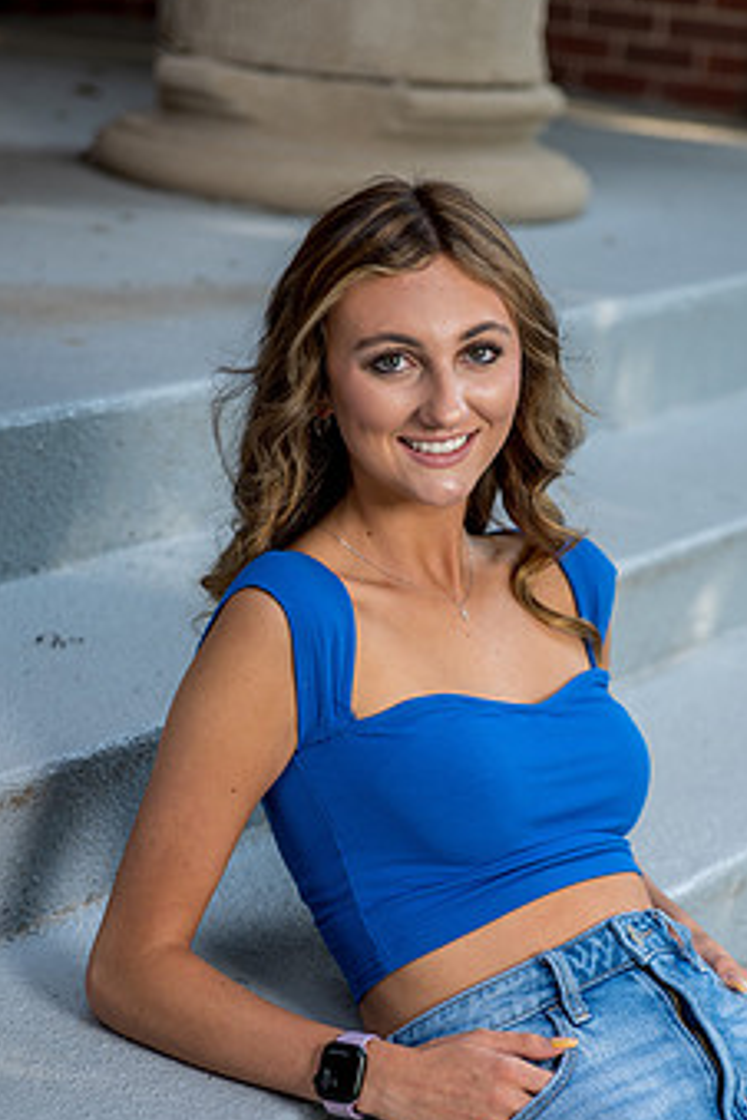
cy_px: 720
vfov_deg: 21.8
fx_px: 2894
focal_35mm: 93
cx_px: 463
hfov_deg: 14.7
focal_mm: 70
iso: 100
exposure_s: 1/160
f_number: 3.2
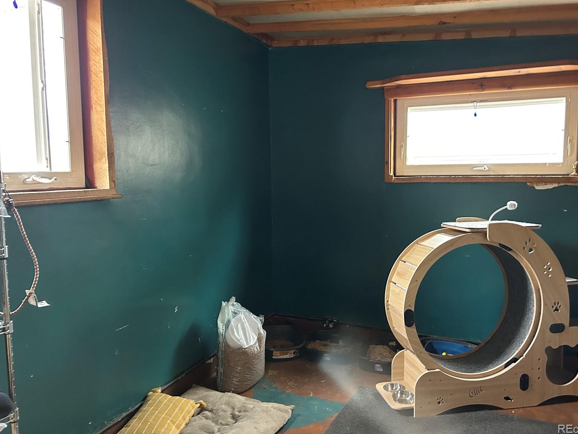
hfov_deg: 63.4
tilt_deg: -4.4
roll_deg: +0.6
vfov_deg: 49.7
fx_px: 467
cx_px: 310
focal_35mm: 28
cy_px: 203
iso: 500
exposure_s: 1/40
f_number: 1.5
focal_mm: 5.7
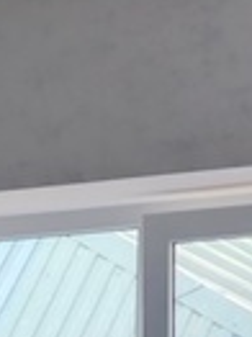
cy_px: 1086
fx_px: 2304
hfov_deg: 6.0
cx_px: -386
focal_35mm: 237
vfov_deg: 7.2
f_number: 1.8
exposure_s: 1/364
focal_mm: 4.75
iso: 100
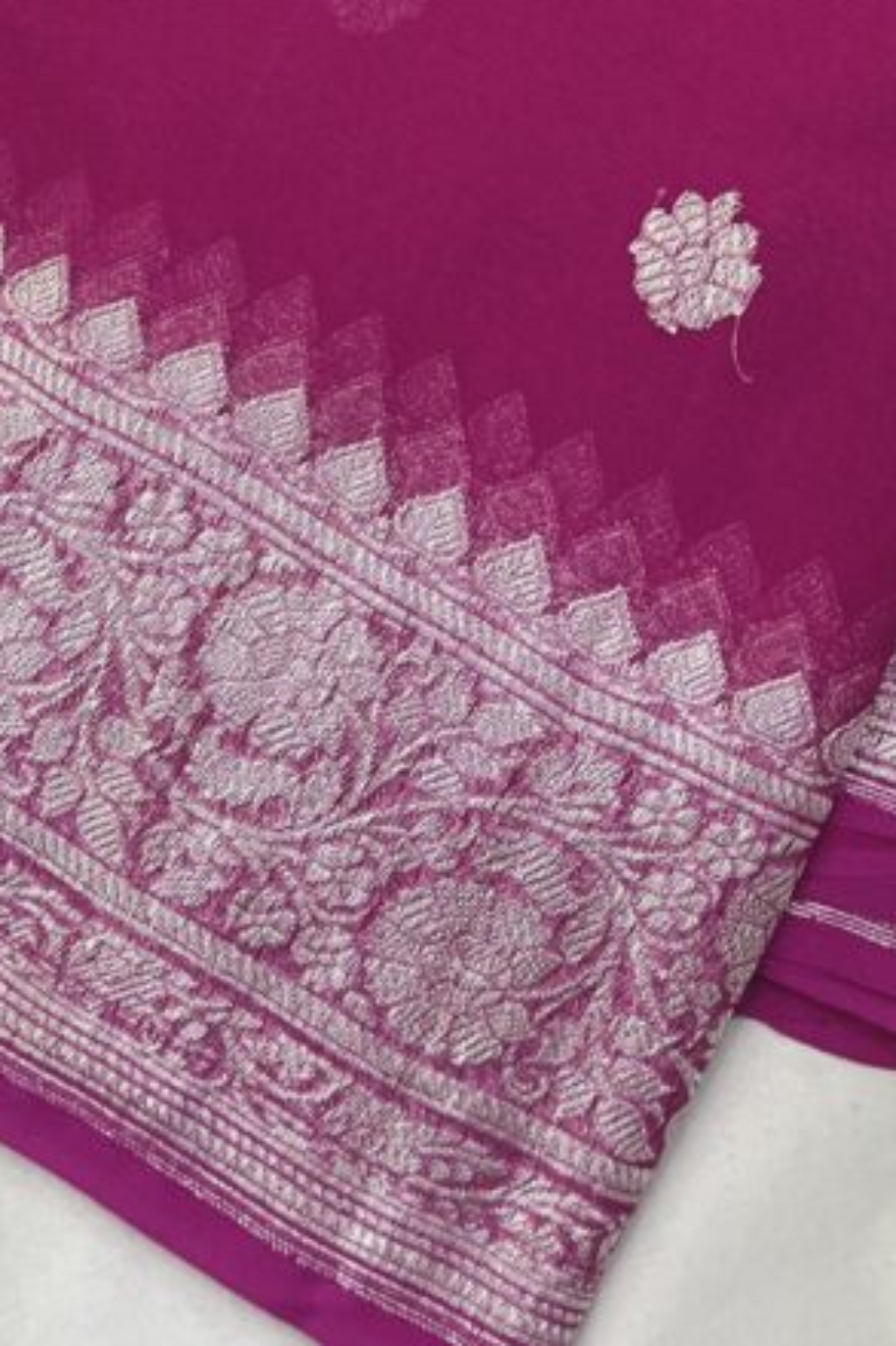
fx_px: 2354
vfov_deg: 29.0
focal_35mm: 63
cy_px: -119
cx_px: 480
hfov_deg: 21.5
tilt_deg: -68.4
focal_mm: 5.1
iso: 125
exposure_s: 1/100
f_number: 1.6
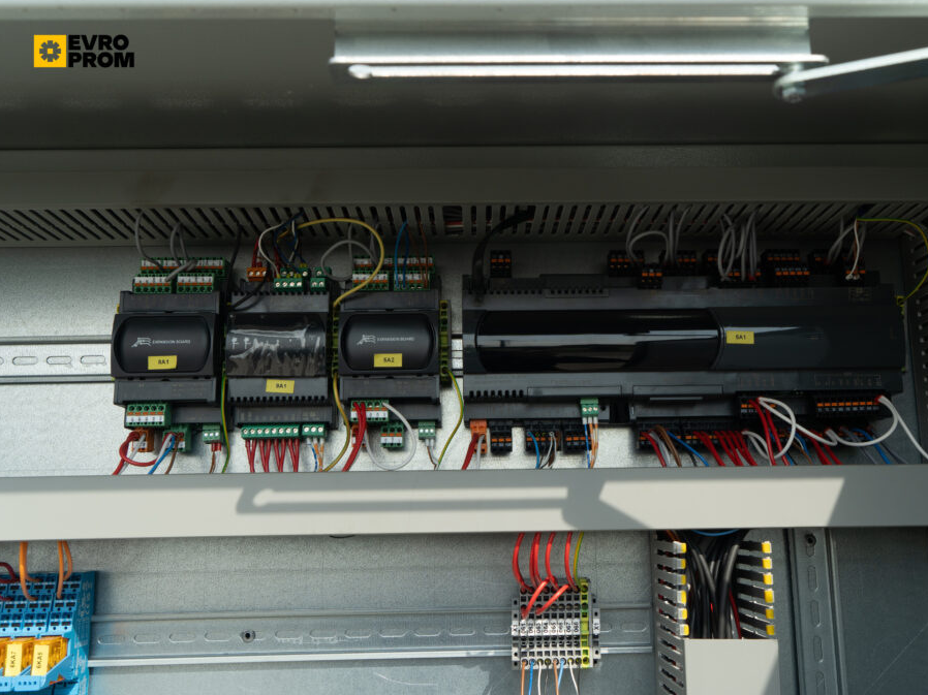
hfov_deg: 53.8
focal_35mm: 34
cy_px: 345
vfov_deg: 41.8
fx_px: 911
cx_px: 518
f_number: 7.1
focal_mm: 31
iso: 160
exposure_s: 1/200
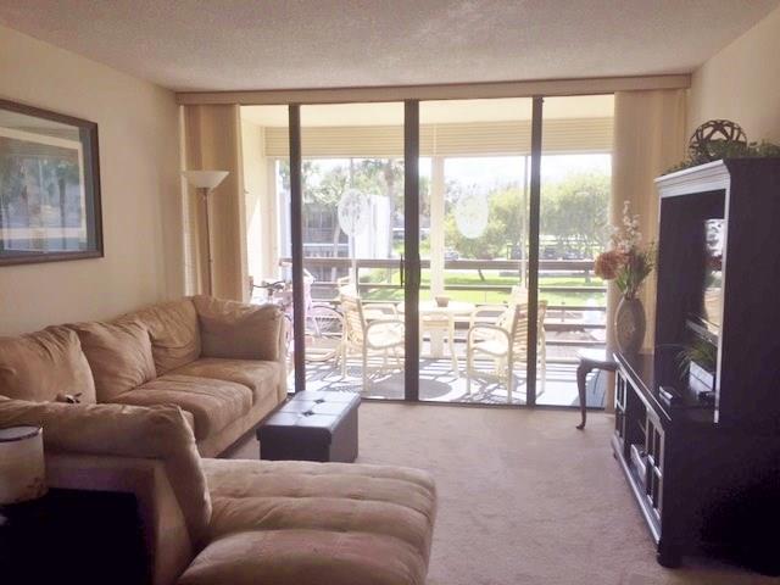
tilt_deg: -5.7
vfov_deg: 48.2
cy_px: 292
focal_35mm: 29
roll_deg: +0.1
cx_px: 390
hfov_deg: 61.7
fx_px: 653
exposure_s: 1/286
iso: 32
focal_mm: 4.15
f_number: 2.2
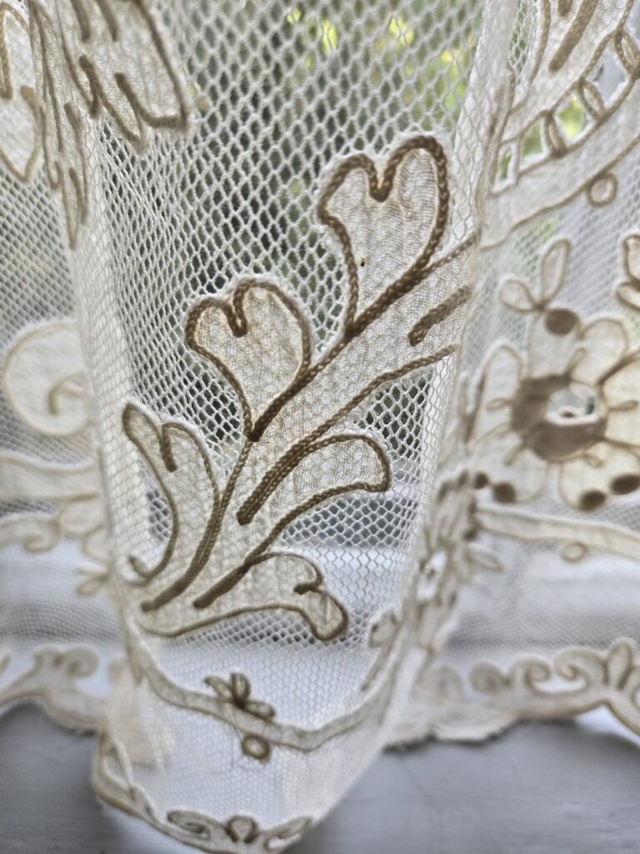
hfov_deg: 58.9
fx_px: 567
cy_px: 427
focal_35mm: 23
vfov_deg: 73.9
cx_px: 320
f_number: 1.8
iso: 80
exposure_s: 1/182
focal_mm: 5.4
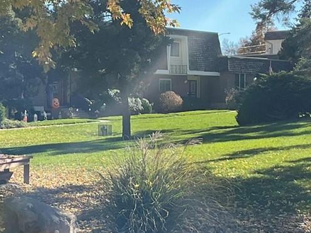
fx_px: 844
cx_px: 160
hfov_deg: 20.9
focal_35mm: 94
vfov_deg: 15.7
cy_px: 125
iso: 16
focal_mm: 3
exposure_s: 1/1035
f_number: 1.8
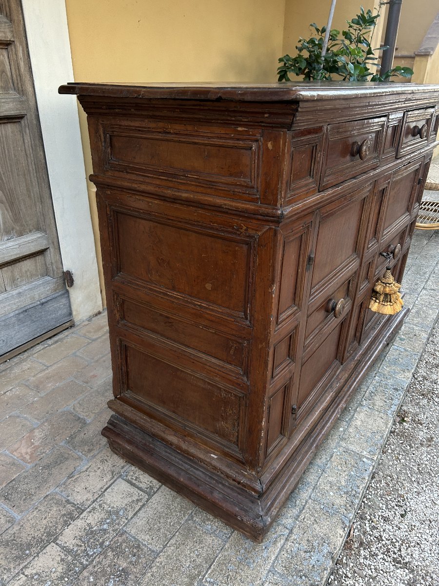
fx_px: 440
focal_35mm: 26
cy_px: 293
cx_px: 220
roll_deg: -1.8
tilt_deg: -26.8
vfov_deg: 67.3
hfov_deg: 53.1
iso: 160
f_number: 1.5
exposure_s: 1/60
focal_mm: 5.7
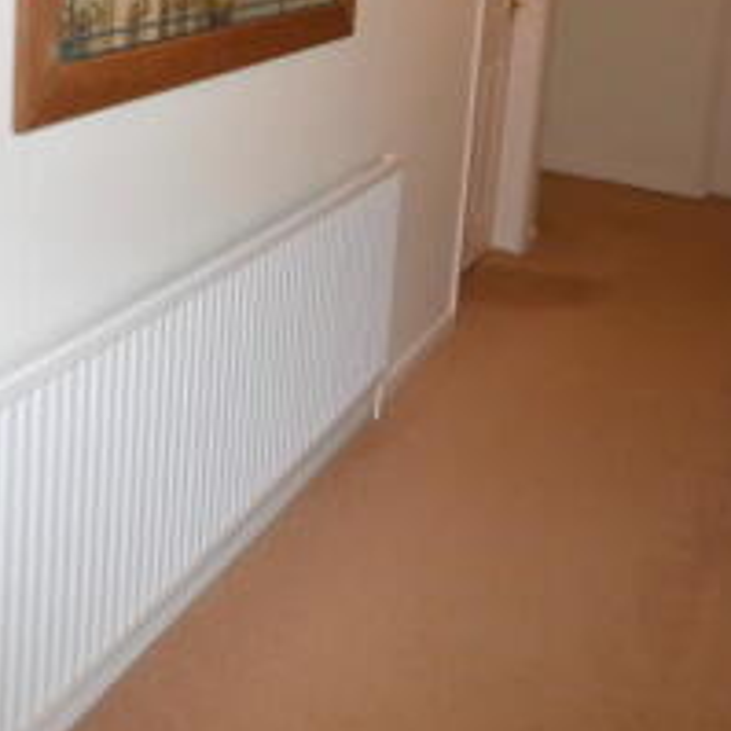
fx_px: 1003
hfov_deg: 38.7
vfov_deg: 35.8
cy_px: -15
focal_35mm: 42
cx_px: 162
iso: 400
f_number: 4
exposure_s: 1/60
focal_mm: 10
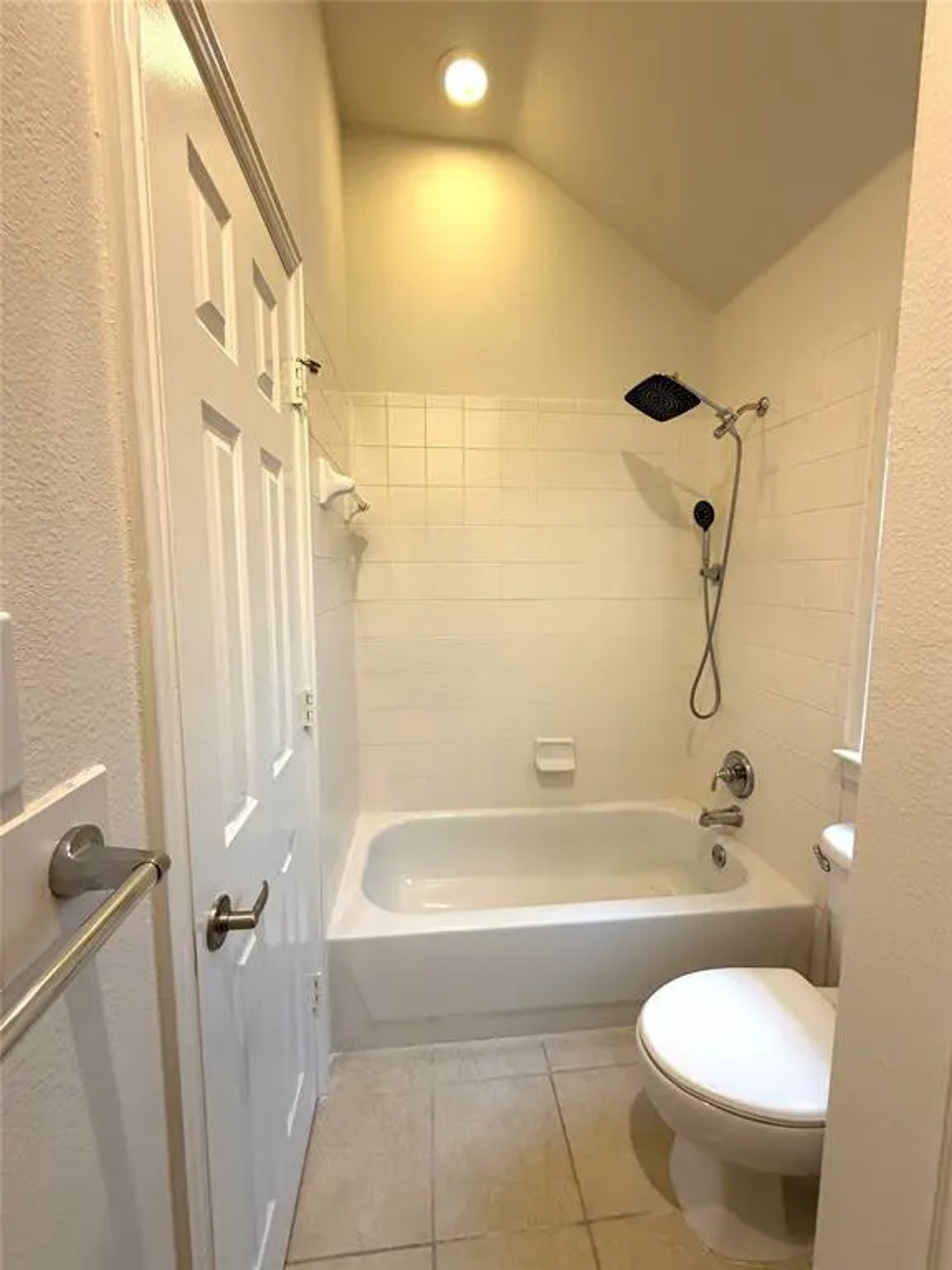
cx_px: 476
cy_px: 635
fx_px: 513
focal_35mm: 14
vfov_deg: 102.1
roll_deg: -0.1
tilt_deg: -8.1
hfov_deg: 85.7
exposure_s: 1/60
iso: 200
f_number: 2.2
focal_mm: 2.22
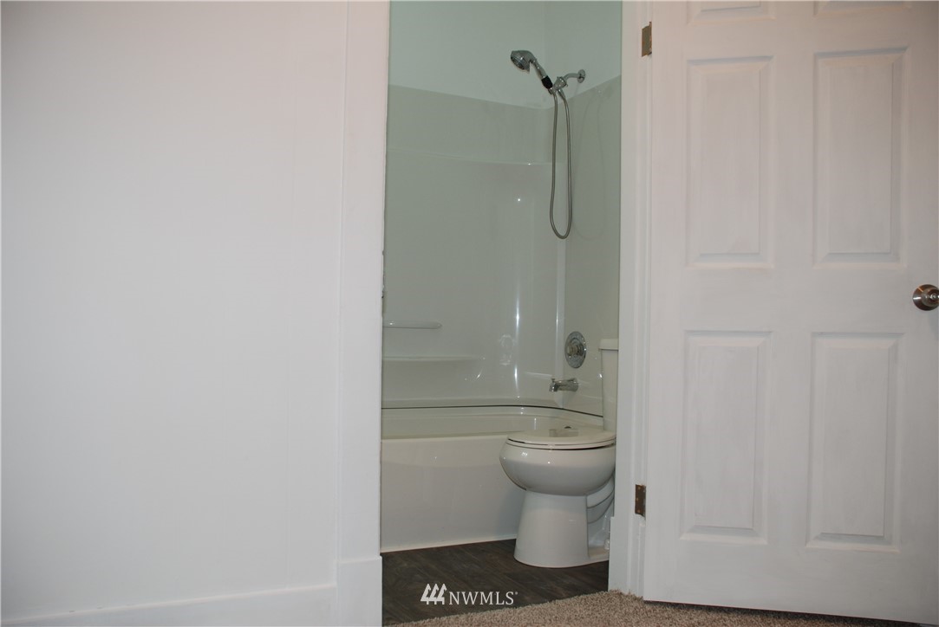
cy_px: 314
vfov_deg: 43.7
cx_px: 470
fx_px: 783
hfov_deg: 61.9
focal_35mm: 30
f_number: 3.8
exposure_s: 1/60
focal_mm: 20
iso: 200
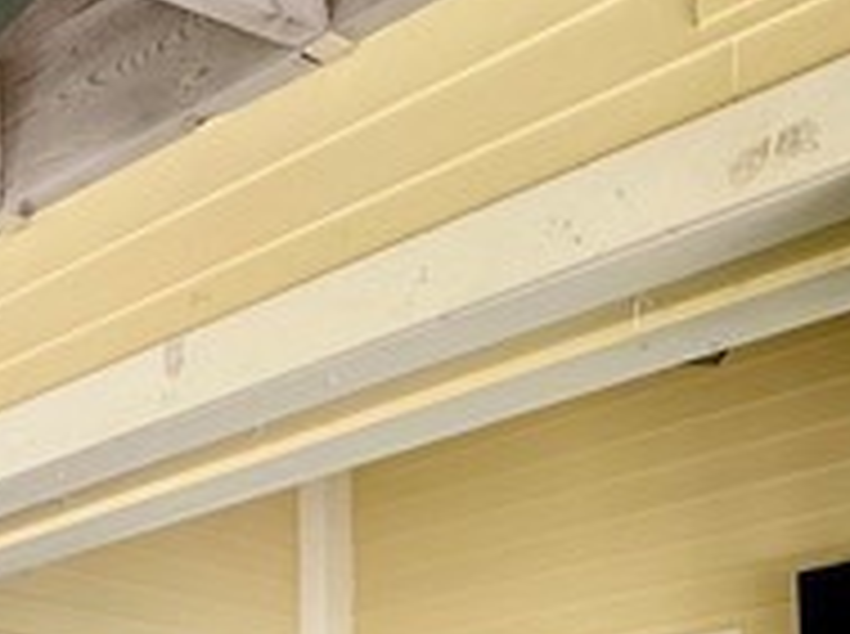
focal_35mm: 76
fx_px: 1863
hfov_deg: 24.7
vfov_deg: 17.3
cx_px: 36
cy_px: 976
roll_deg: +0.0
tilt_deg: +1.9
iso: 40
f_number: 2.2
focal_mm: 2.22
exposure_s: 1/104
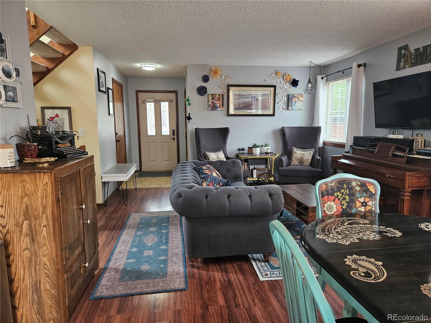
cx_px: 216
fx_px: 286
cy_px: 162
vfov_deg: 58.9
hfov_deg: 73.9
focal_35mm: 23
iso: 250
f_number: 1.8
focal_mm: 5.4
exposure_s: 1/120
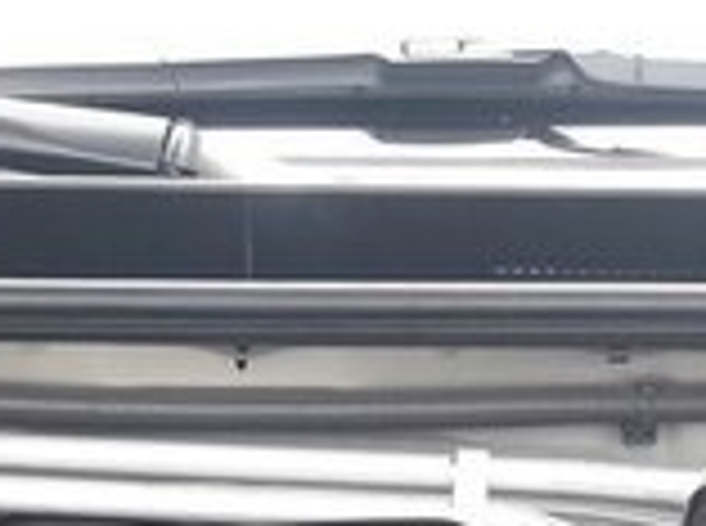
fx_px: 2401
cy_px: 852
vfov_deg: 11.8
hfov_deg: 16.7
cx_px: 198
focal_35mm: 118
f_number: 1.9
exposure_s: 1/111
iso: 40
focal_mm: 3.7
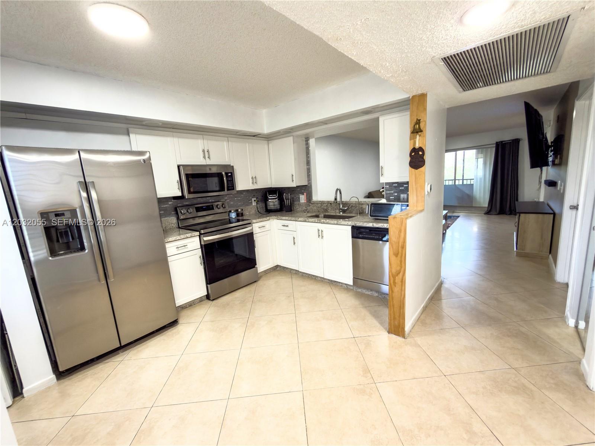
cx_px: 298
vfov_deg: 85.7
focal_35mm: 14
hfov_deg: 102.1
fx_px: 241
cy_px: 223
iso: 64
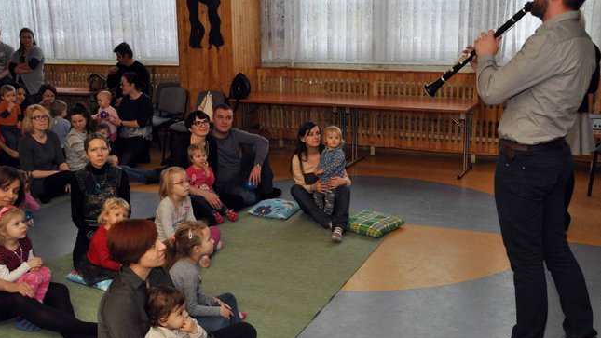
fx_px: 630
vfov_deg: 30.0
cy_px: 155
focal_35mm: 40
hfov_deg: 51.0
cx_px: 299
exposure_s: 1/60
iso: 1250
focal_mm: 25
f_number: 13
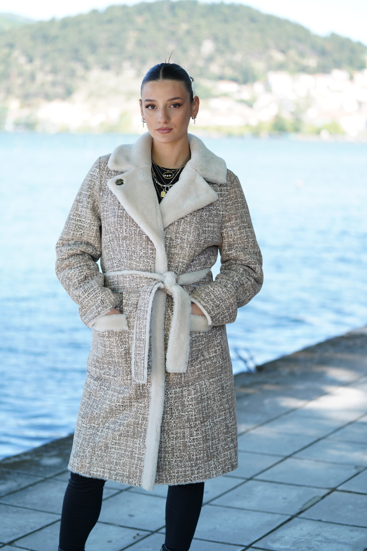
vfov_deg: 28.8
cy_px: 276
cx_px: 184
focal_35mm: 70
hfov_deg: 19.5
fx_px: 1070
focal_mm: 70
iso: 125
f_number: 2.8
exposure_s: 1/250
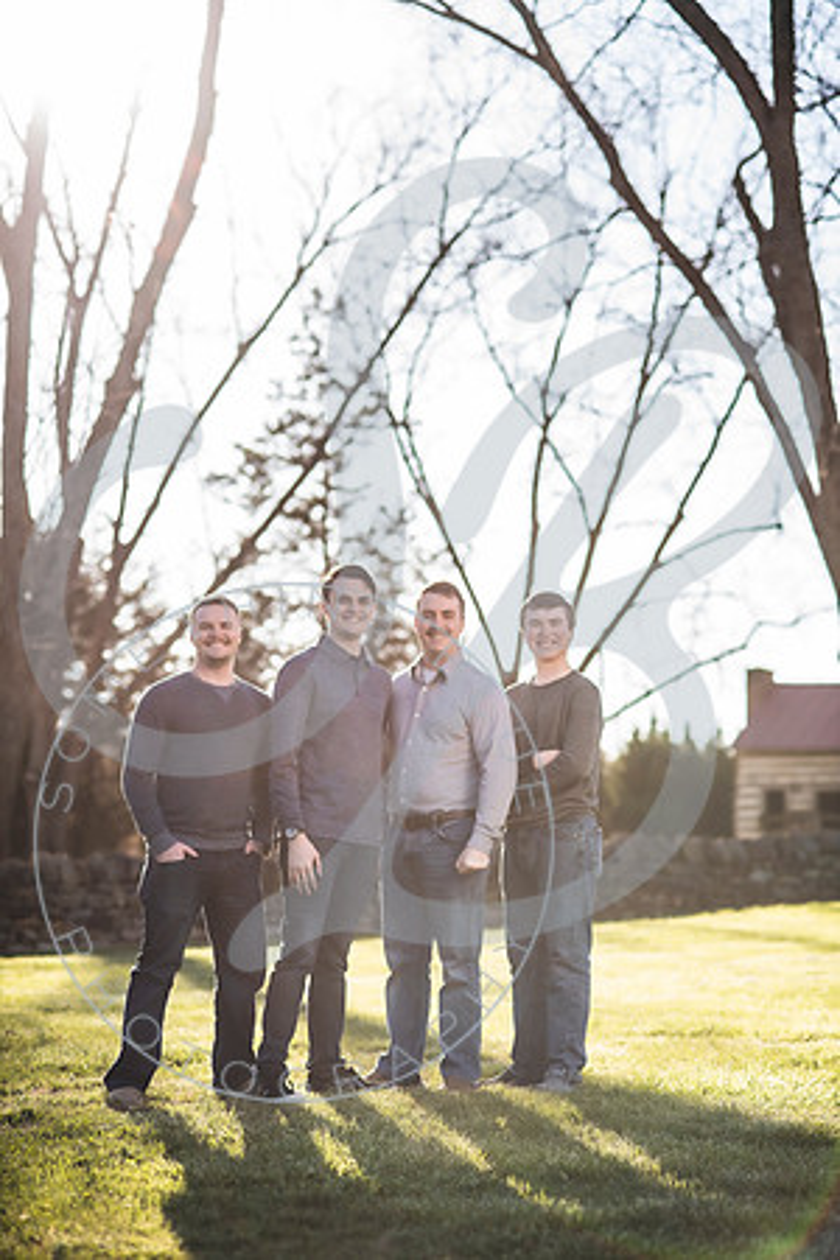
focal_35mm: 85
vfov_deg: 23.9
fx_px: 2975
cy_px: 630
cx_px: 420
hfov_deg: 16.1
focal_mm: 85
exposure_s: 1/640
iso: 100
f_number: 2.8
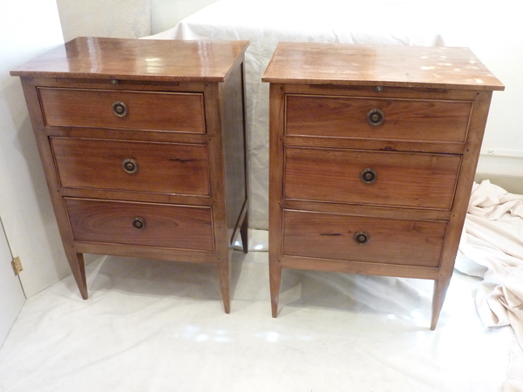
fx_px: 483
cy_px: 196
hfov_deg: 56.8
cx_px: 262
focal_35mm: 32
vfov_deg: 44.2
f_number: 3.5
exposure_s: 1/8
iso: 400
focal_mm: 5.3
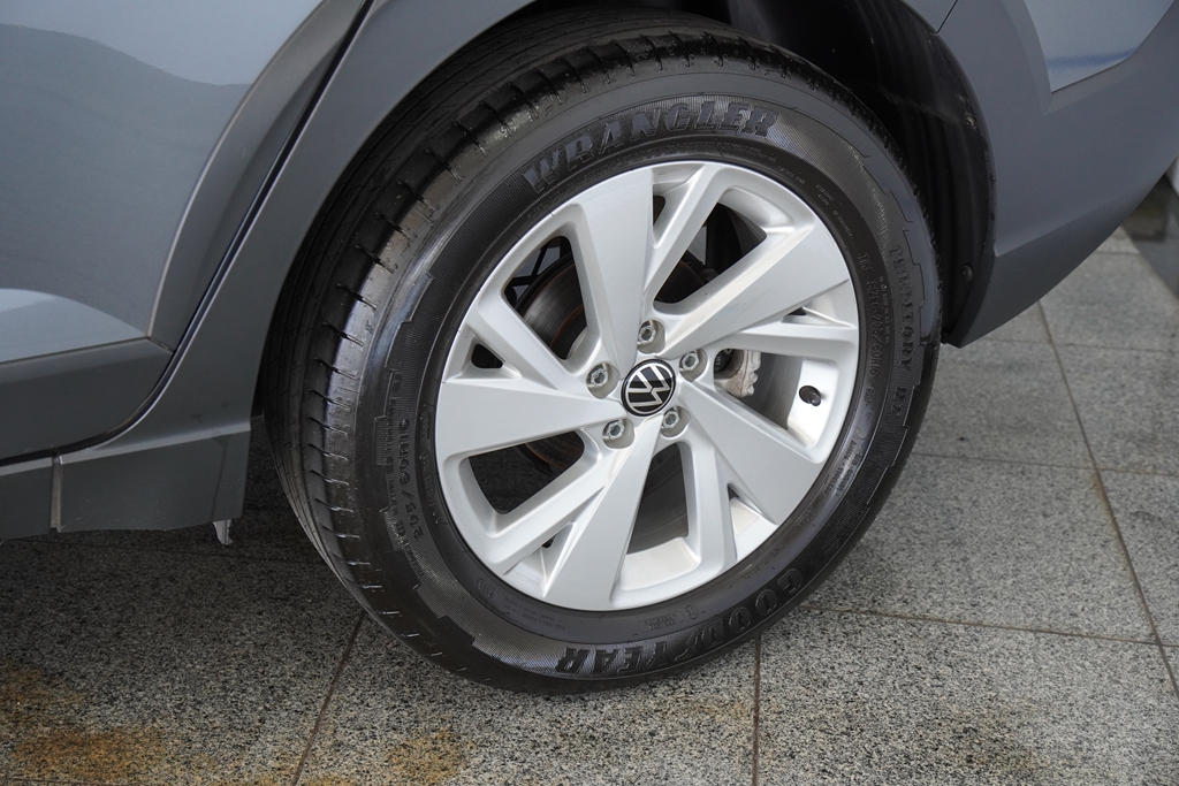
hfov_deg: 34.2
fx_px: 1916
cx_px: 590
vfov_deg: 23.2
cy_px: 393
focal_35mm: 58
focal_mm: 39
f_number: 4
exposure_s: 1/160
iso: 640
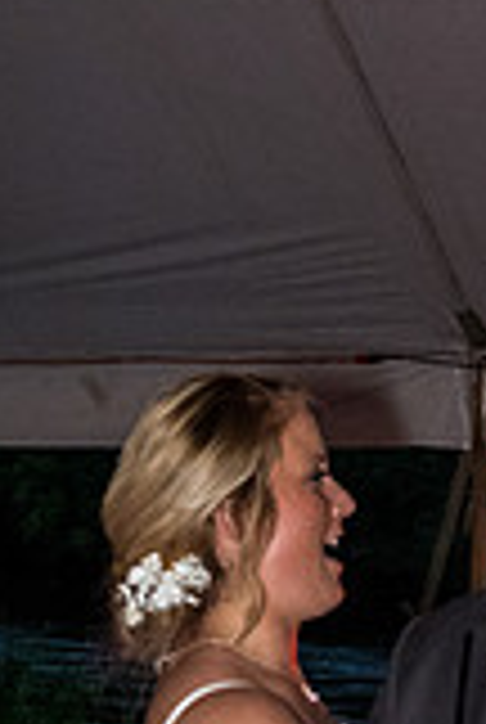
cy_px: 621
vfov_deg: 19.0
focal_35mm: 106
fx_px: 2137
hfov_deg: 12.6
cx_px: 616
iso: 6400
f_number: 6.4
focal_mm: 25.4
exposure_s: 1/50
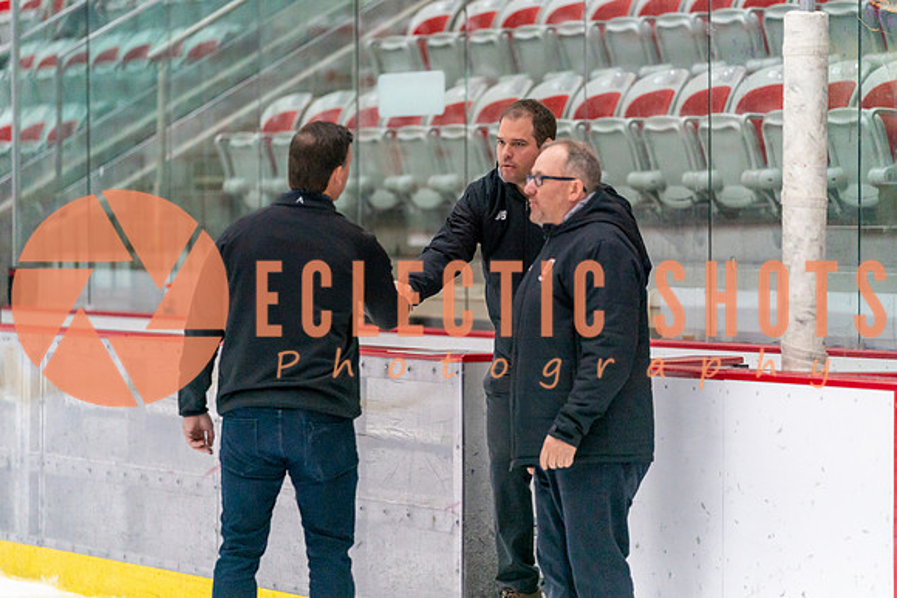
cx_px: 448
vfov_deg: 6.9
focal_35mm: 200
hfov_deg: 10.3
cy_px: 299
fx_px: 4984
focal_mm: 200
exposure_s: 1/1250
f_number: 2.8
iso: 3200
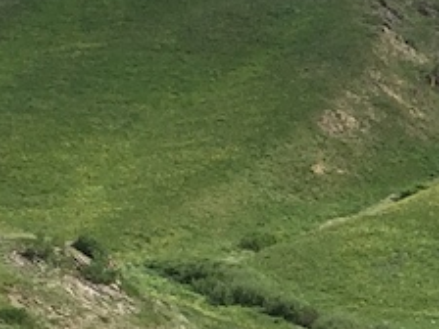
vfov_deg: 7.1
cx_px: 766
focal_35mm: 207
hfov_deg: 9.2
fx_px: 2625
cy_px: 503
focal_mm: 4.15
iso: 32
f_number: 2.2
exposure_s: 1/1163
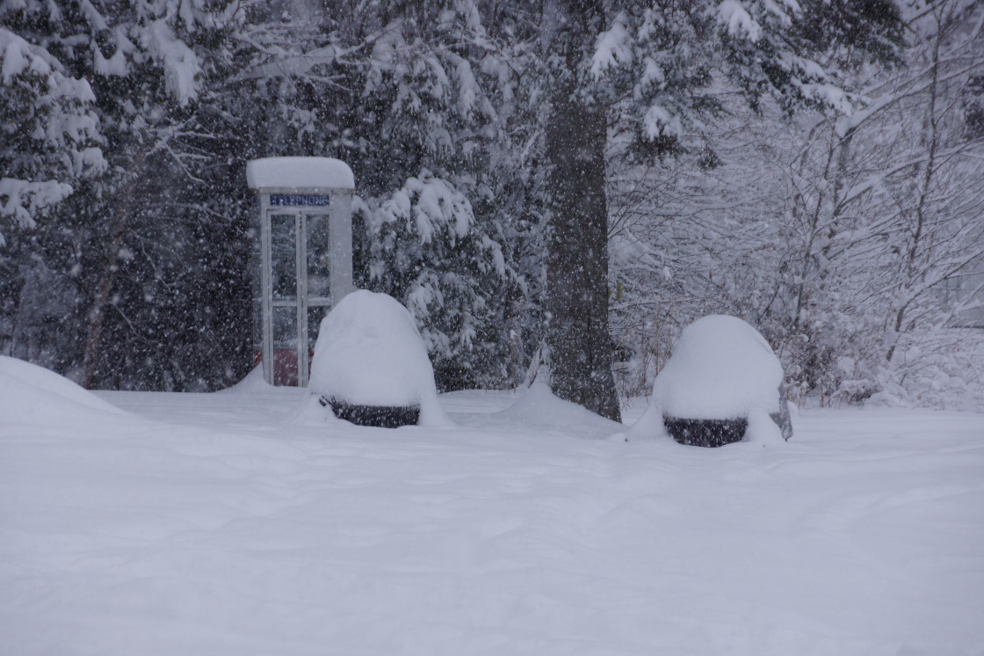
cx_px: 492
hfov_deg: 11.4
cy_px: 328
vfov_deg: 7.6
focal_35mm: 180
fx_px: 4918
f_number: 7.1
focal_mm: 120
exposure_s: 1/200
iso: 100
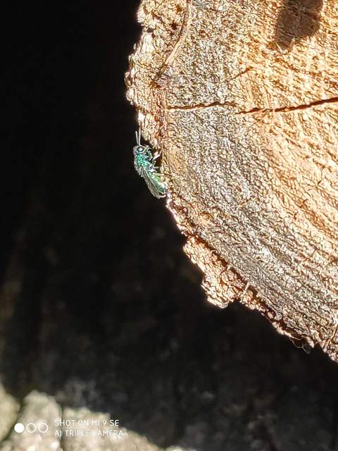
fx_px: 338
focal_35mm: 26
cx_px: 169
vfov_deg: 67.3
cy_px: 226
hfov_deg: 53.1
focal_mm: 4.77
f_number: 1.75
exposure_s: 1/666
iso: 112
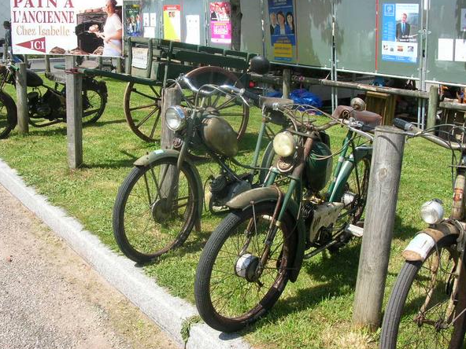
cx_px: 224
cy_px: 168
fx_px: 538
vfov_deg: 36.0
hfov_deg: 46.8
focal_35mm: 40
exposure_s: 1/180
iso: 50
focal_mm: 6.2
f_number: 5.8
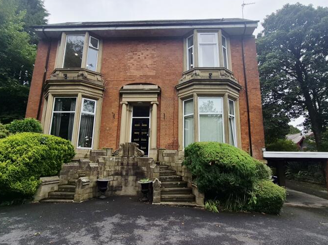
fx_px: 189
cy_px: 118
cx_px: 176
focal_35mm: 20
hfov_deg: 81.6
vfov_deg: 65.9
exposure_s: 1/1000
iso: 40
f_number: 2.2
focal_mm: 1.74
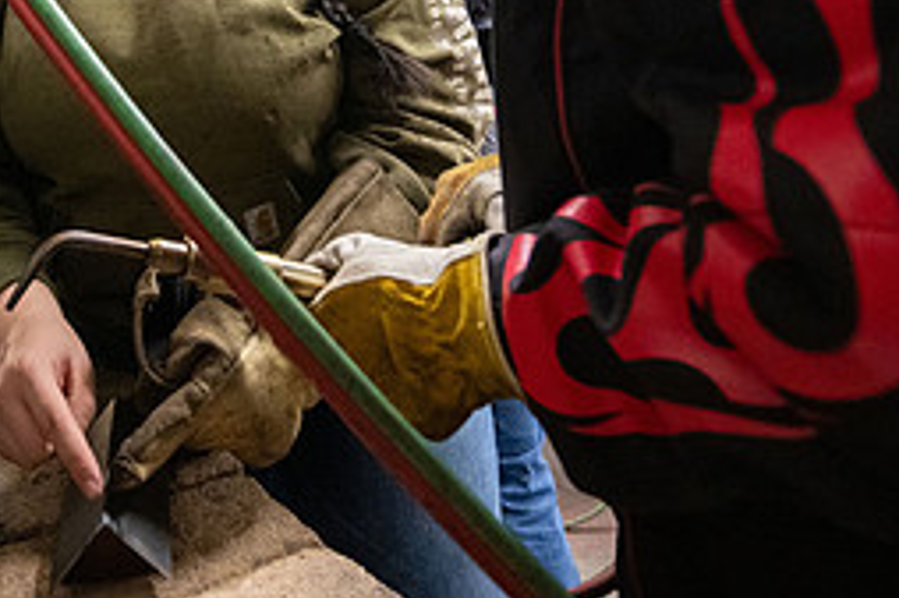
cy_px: -44
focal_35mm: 32
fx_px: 799
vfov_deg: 35.6
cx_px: 149
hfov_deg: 53.8
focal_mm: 14
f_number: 4
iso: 2500
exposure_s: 1/125
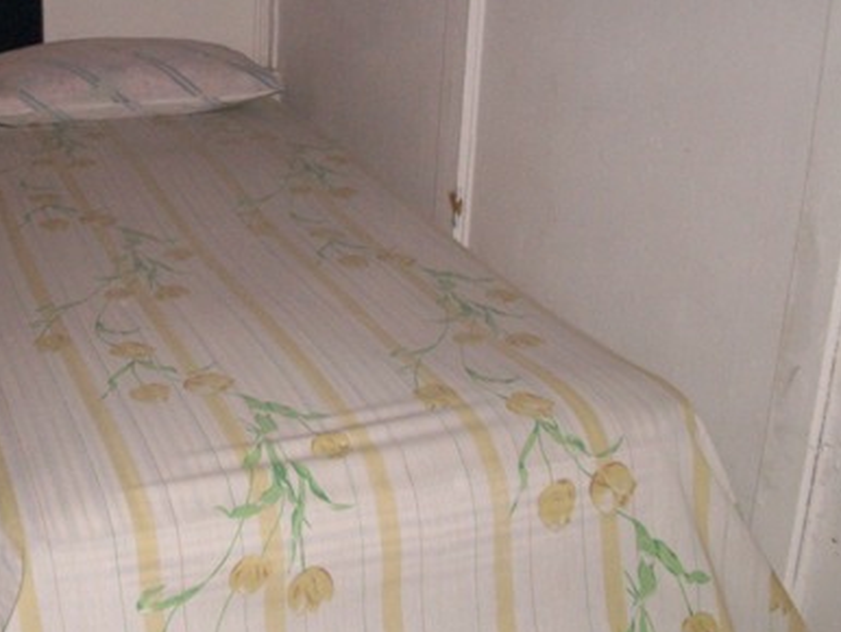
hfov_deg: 34.9
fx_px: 1288
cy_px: 224
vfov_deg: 27.4
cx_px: 157
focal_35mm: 53
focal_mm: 5.7
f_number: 2.9
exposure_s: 1/60
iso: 160
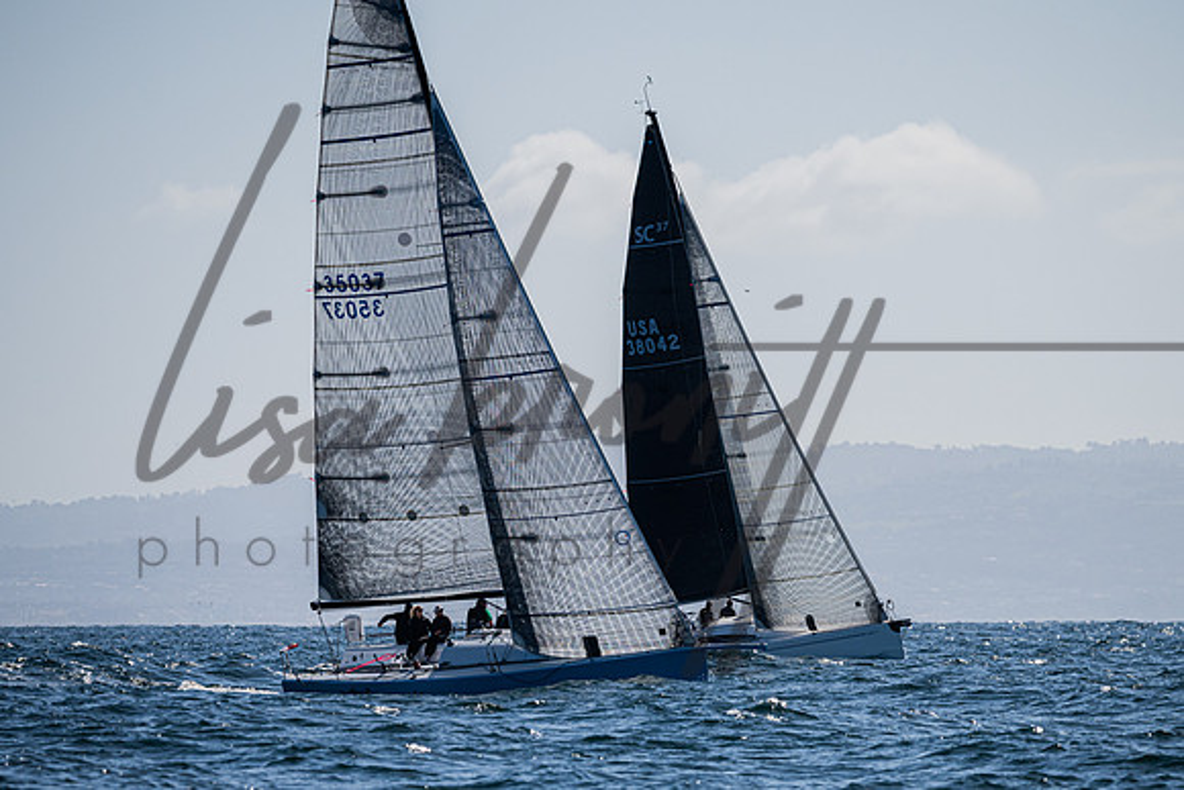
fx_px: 10752
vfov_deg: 4.2
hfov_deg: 6.3
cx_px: 657
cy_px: 505
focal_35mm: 327
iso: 400
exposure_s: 1/8000
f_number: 5
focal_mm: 240
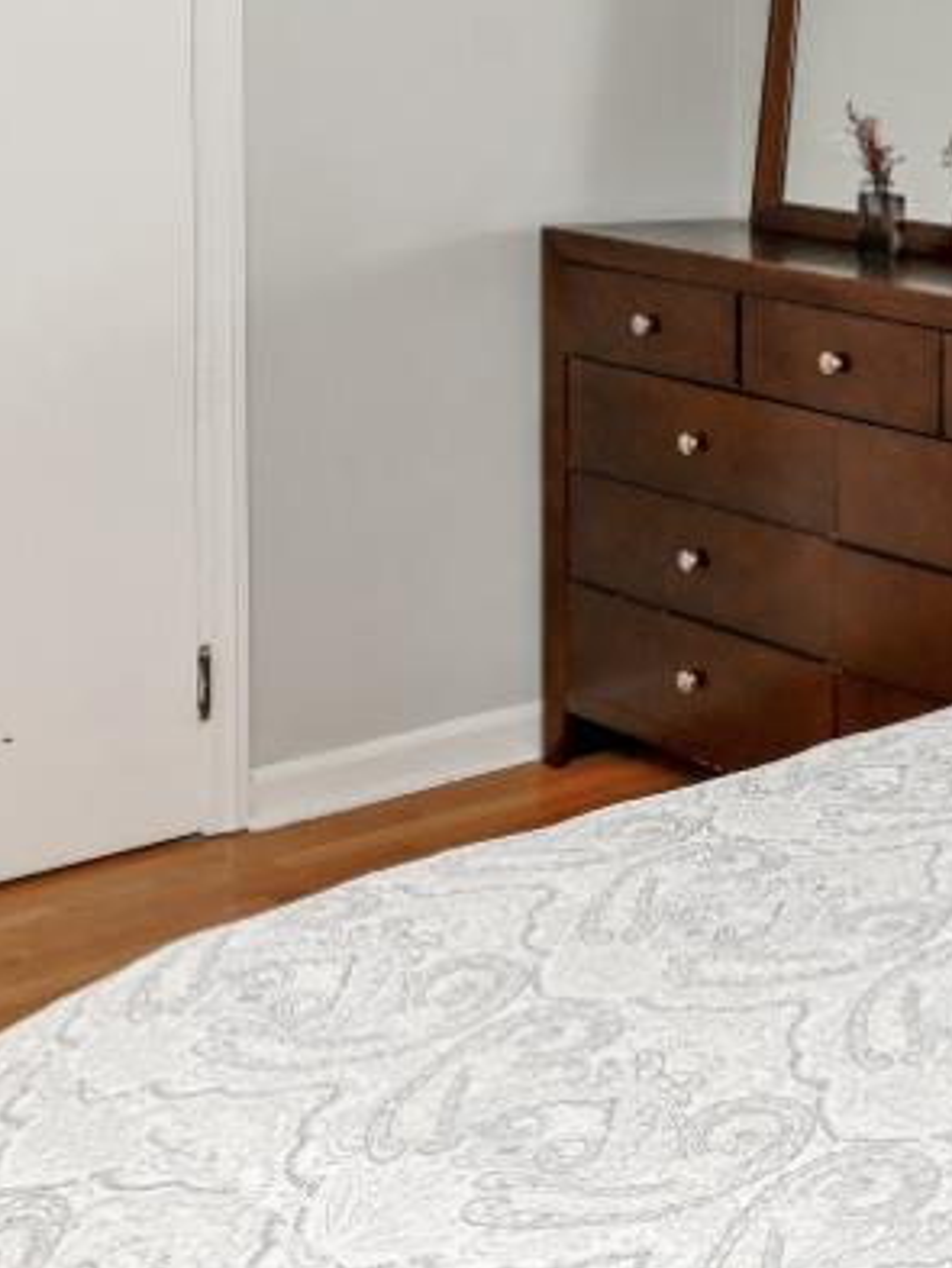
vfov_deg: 34.5
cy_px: 387
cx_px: 1120
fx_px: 2016
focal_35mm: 55
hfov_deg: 24.3
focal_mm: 15
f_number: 8
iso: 320
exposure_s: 1/80
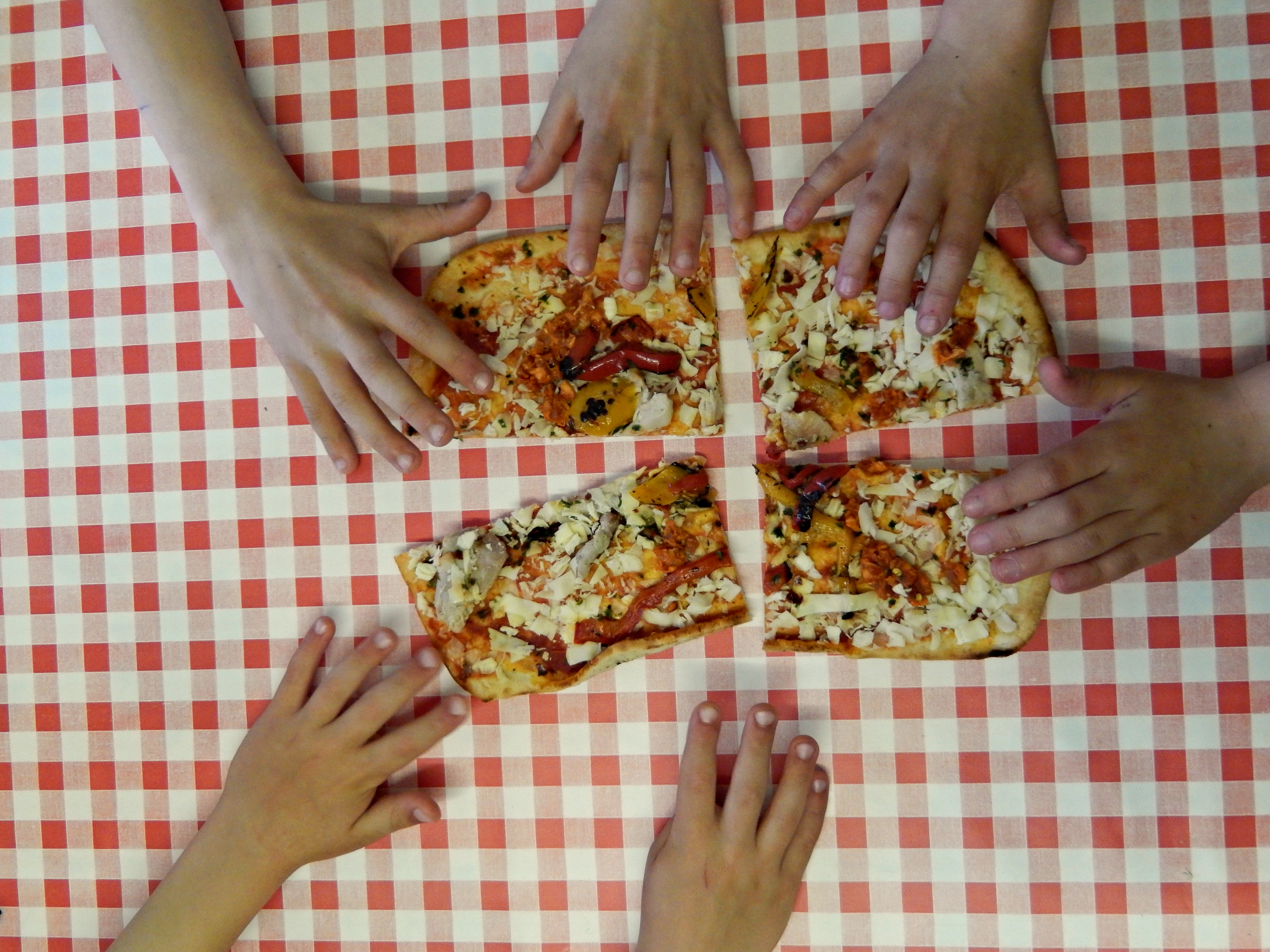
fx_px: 1321
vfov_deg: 39.7
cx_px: 635
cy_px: 476
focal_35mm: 36
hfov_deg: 51.4
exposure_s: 1/30
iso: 400
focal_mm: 6.5
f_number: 4
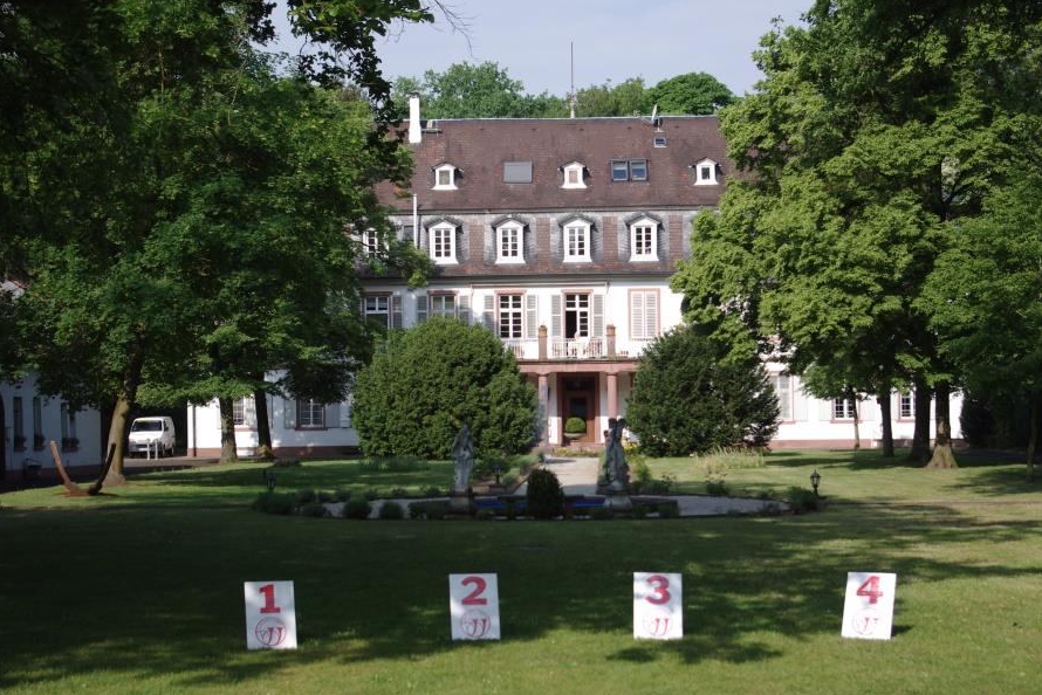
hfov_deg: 29.2
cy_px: 379
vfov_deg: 19.7
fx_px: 1998
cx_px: 576
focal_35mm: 69
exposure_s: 1/800
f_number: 5.6
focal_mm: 40
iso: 200
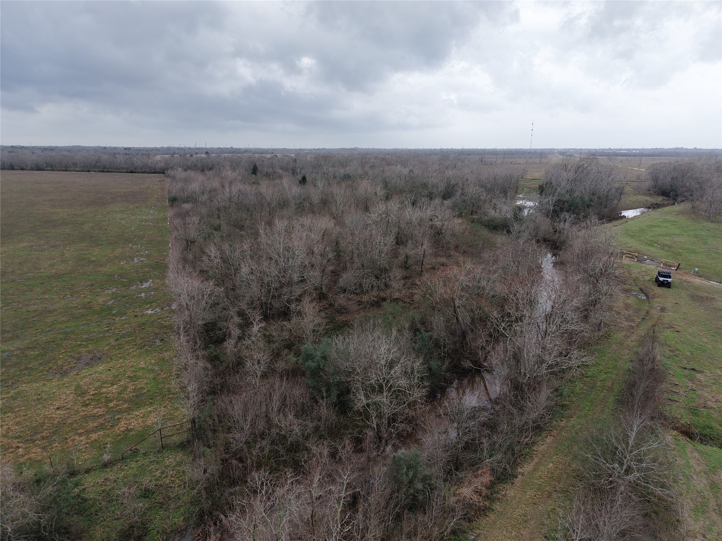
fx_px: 501
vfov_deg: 56.8
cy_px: 270
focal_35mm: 24
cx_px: 361
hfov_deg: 71.6
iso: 310
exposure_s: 1/1250
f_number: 1.8
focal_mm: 8.67
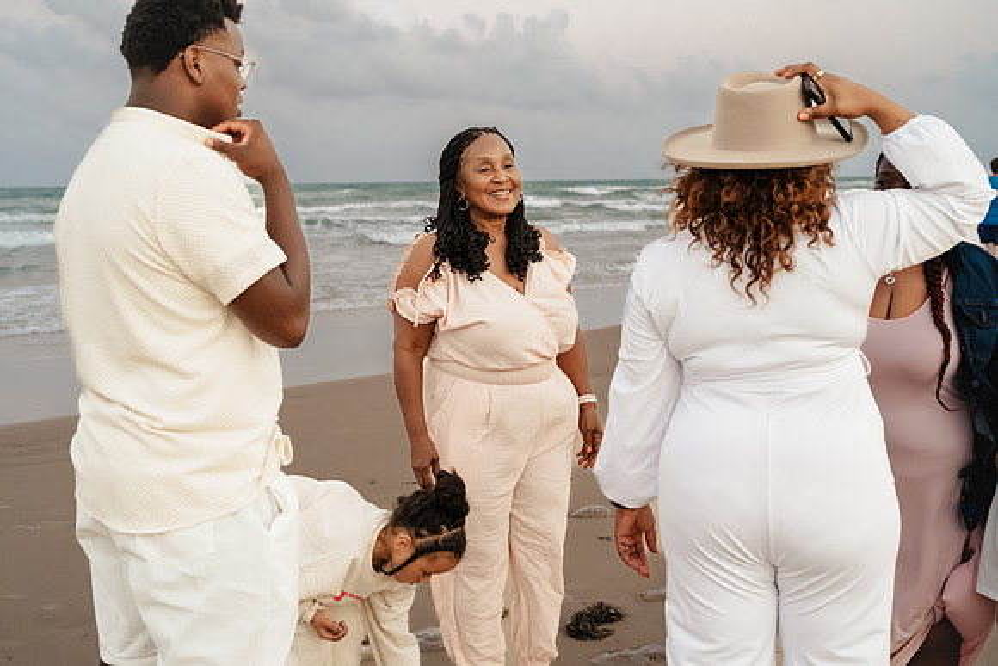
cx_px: 499
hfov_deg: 39.6
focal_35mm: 50
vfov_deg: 27.0
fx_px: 1386
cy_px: 333
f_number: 5.6
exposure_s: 1/200
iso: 6400
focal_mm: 50
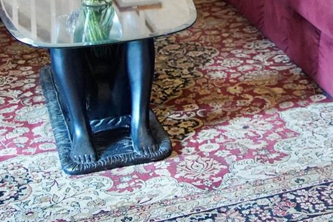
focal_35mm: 90
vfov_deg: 14.2
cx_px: 348
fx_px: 832
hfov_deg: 21.7
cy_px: -113
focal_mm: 25
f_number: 2.8
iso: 8000
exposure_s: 1/40
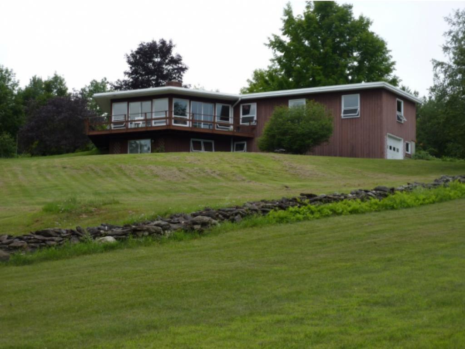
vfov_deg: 20.5
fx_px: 968
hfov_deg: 27.0
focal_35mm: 72
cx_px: 232
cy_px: 174
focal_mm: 11.9
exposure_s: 1/80
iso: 80
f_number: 4.1
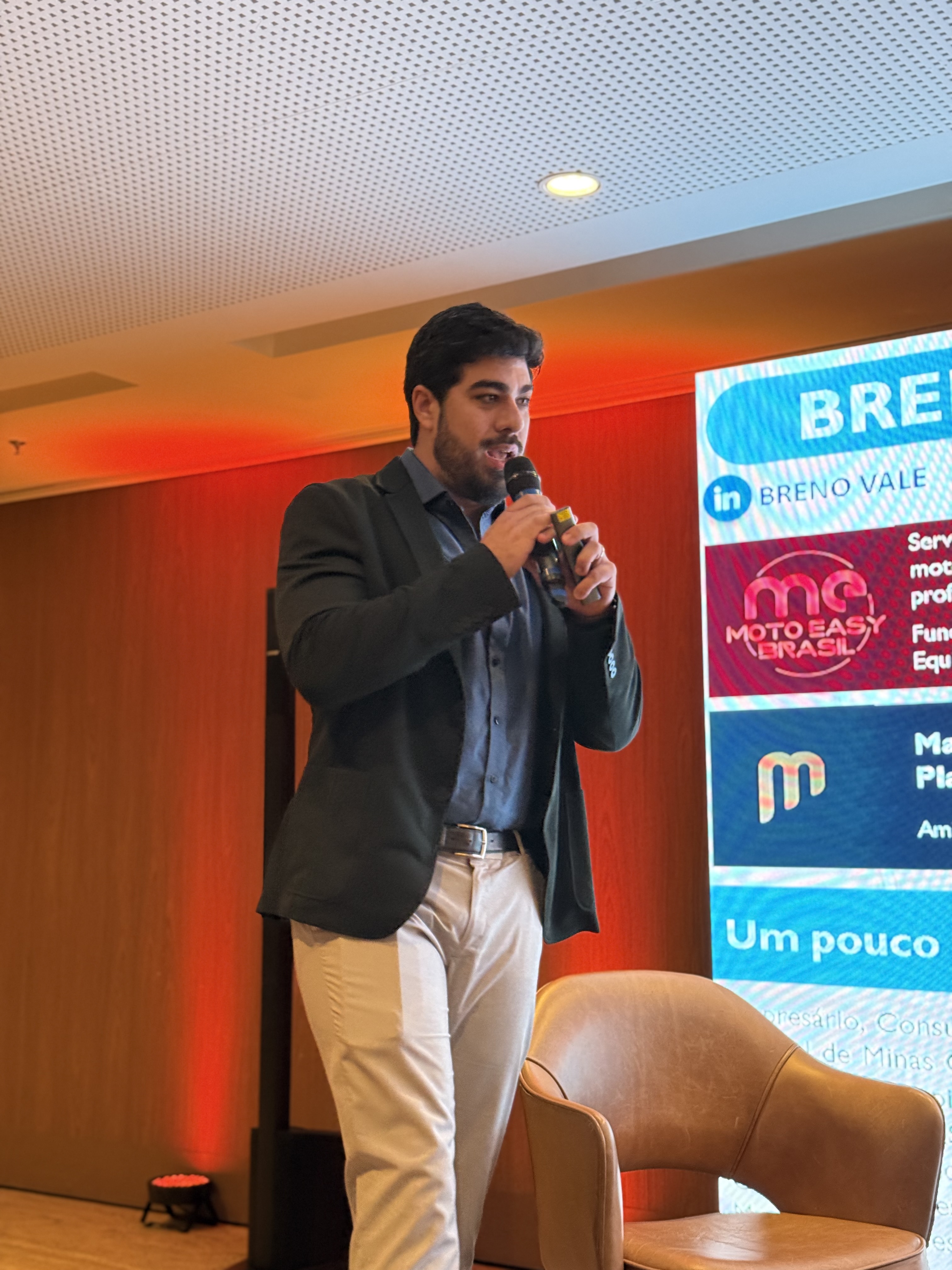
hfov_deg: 30.3
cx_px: 476
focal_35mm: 48
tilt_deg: +7.3
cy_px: 635
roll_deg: -1.2
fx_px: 1760
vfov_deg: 39.7
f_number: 1.78
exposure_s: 1/40
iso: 320
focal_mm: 6.76
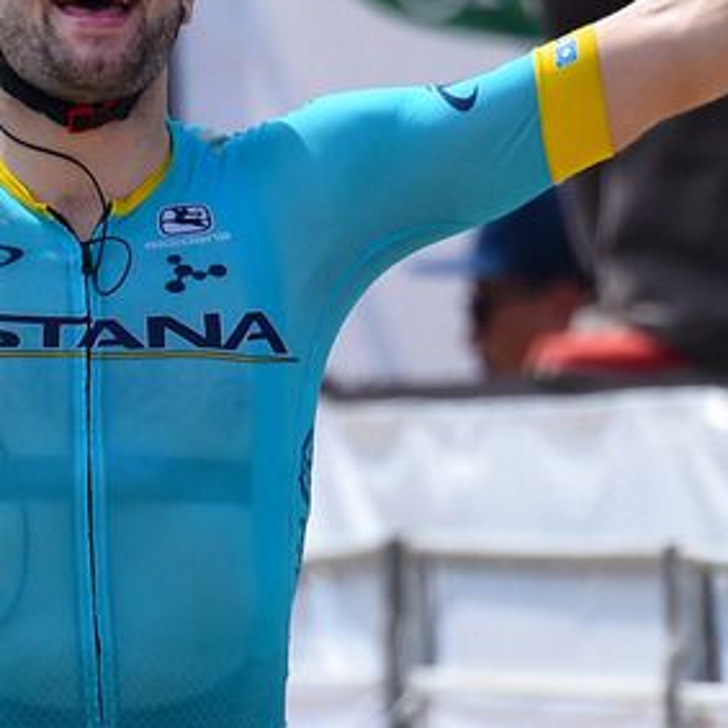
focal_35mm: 1441
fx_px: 34287
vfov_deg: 1.2
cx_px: -21
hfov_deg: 1.2
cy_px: 593
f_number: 7.1
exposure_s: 1/1600
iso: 500
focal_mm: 400
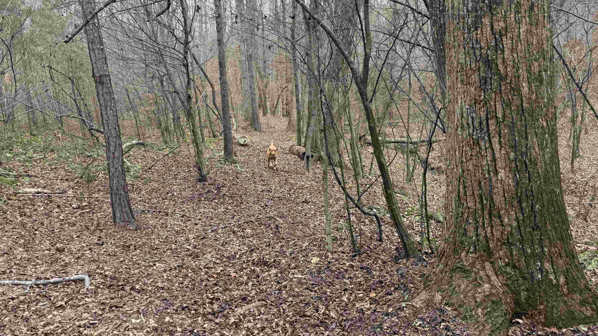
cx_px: 302
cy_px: 119
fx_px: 428
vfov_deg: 42.5
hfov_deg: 69.9
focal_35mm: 27
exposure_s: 1/401
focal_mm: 6.76
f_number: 1.78
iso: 80
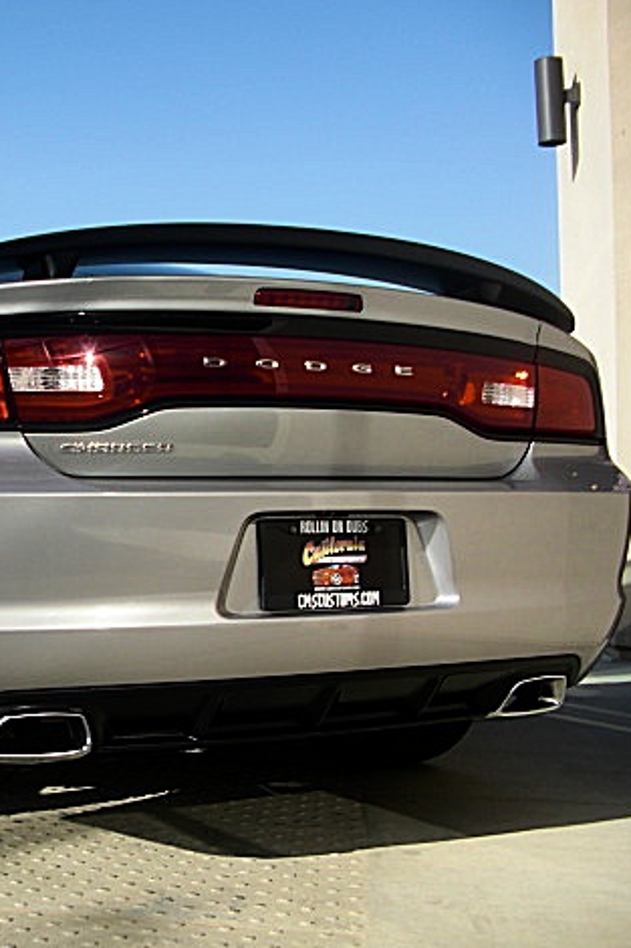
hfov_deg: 25.3
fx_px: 1342
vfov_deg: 38.9
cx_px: 14
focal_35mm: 51
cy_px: 480
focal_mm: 6.3
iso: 50
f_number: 2.8
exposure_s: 1/800
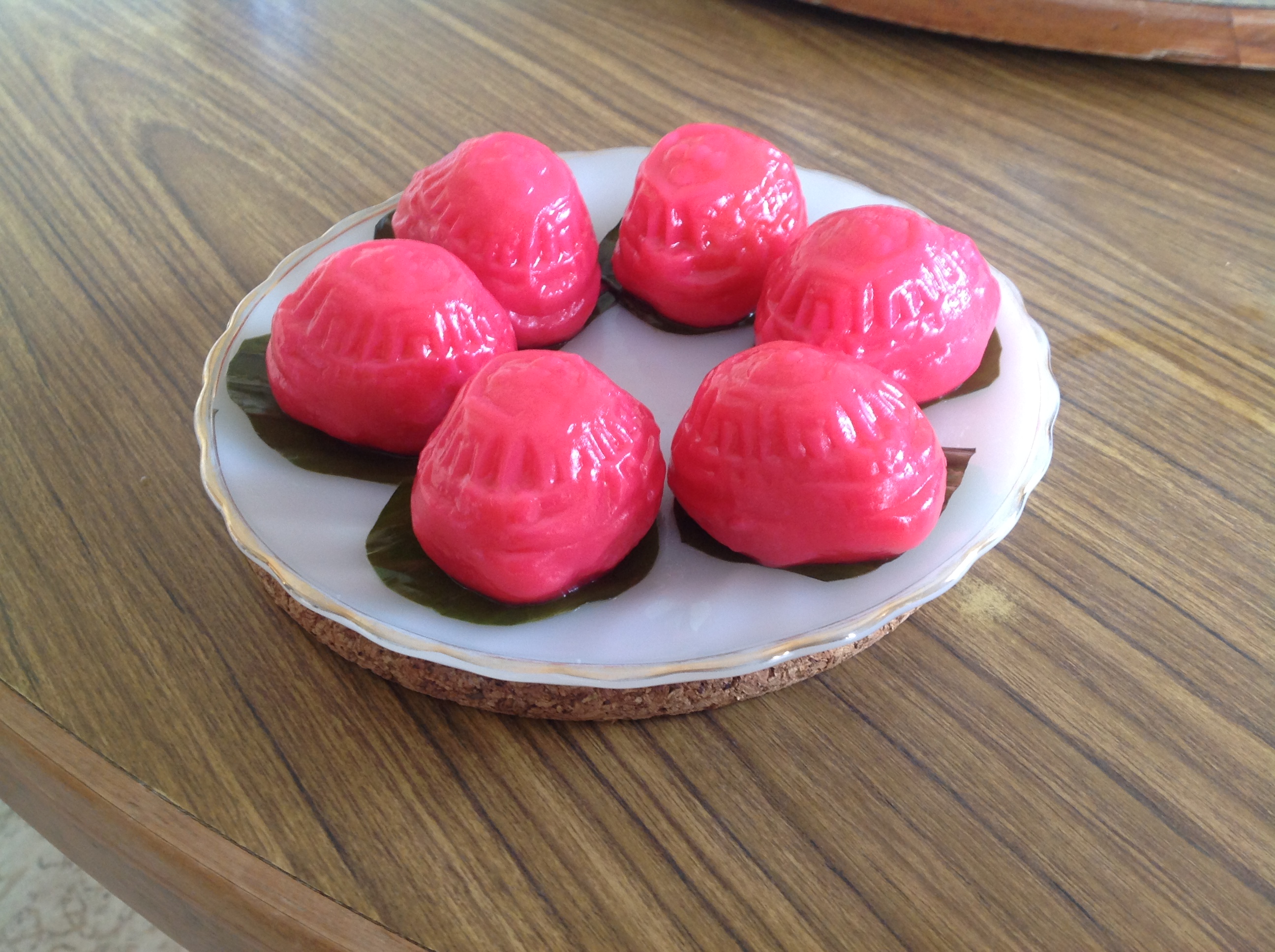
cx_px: 638
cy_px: 476
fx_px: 1287
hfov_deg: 52.7
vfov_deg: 40.6
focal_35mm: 35
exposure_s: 1/15
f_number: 2.4
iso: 100
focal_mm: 4.28
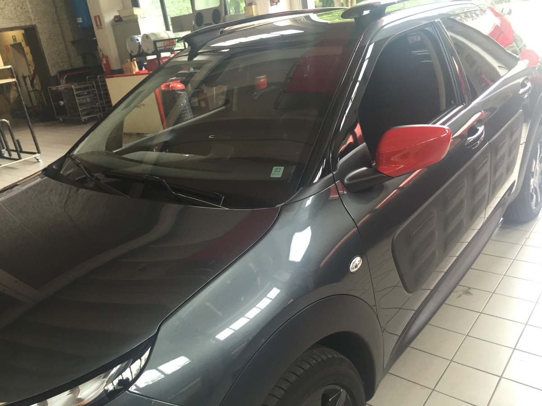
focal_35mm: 29
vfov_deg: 48.2
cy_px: 203
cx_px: 271
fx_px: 454
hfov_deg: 61.7
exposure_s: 1/33
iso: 50
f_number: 2.2
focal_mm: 4.15
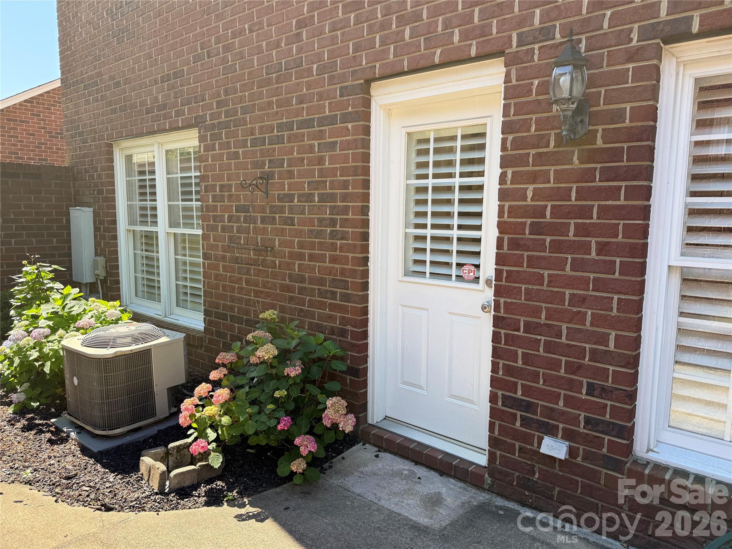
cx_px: 366
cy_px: 274
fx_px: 508
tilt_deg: -2.9
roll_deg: -1.3
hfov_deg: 71.6
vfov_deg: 56.8
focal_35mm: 24
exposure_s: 1/722
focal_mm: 6.76
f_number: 1.78
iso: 80
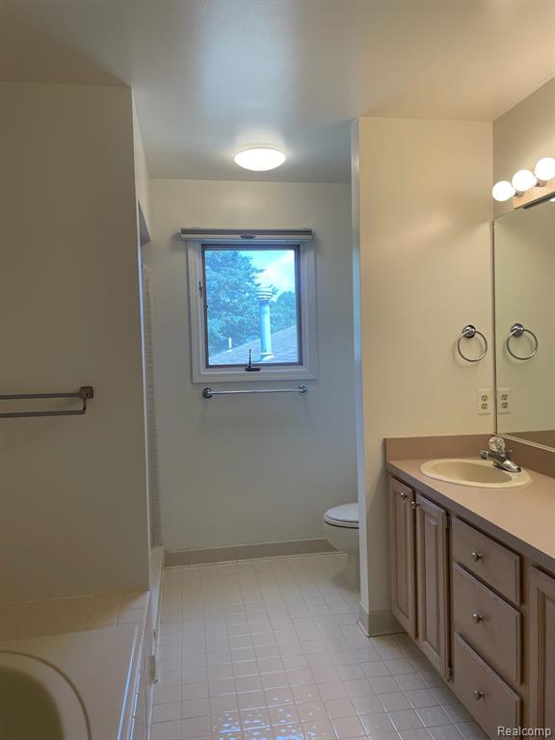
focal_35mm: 26
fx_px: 556
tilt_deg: -4.8
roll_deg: +1.9
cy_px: 370
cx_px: 278
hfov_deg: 53.1
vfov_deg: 67.3
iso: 32
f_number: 1.6
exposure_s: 1/163
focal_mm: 4.2
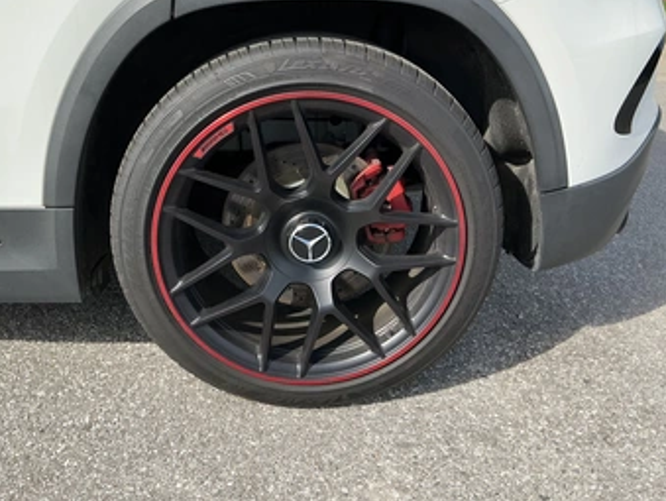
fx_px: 636
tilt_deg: -18.9
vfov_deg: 42.9
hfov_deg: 55.3
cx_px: 322
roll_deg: +2.3
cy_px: 208
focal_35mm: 33
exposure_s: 1/1221
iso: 25
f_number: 1.8
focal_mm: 3
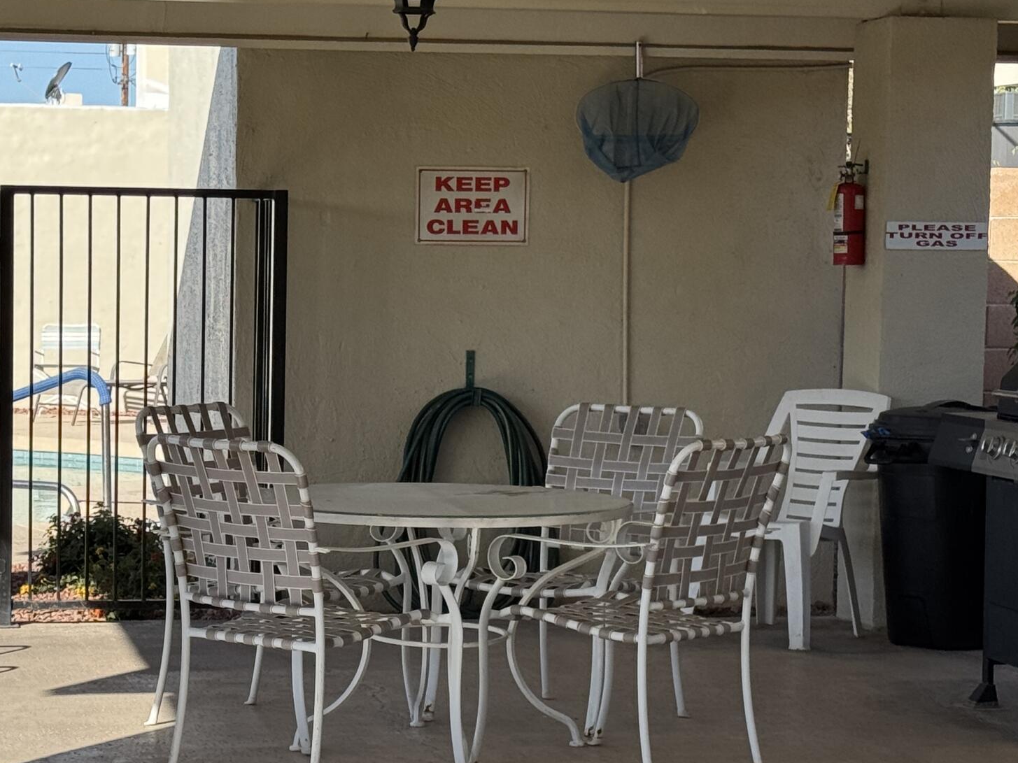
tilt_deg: -6.0
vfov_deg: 14.9
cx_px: 361
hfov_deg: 19.8
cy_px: 469
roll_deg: -0.6
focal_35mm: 99
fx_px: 2911
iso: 64
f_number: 1.78
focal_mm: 6.76
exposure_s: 1/2833
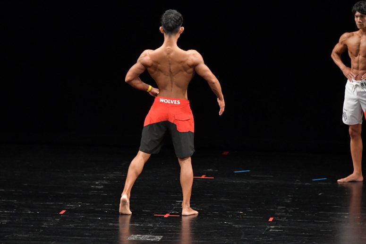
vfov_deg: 5.1
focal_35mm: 270
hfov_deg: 7.6
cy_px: 122
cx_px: 183
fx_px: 2744
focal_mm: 180
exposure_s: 1/400
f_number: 5.6
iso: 3200
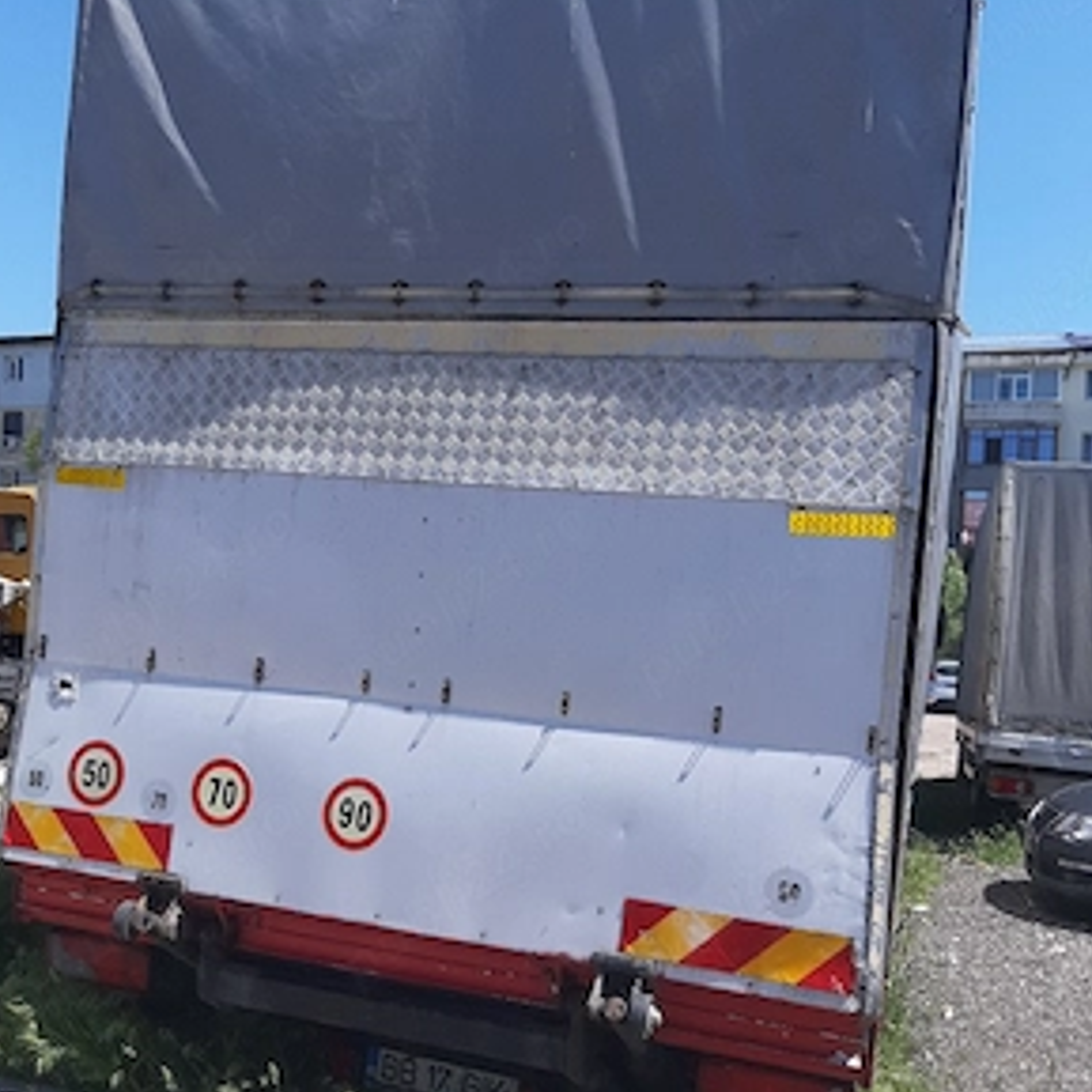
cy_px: 642
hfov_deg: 49.7
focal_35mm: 33
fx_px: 1178
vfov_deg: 49.5
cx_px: 540
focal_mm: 3.93
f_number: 1.7
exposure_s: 1/2500
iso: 40
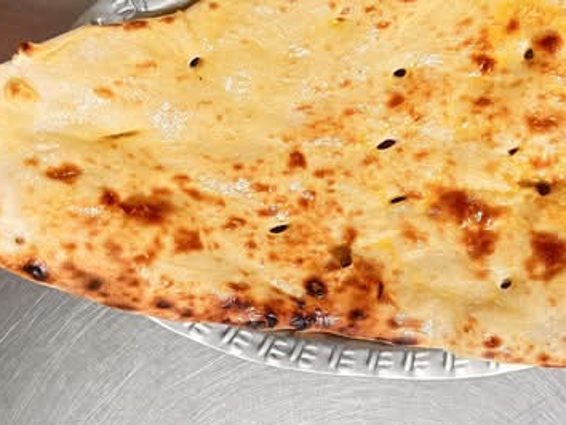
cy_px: 173
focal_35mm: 43
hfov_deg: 43.5
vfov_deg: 33.5
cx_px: 349
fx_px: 704
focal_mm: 5.7
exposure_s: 1/50
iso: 200
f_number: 1.5
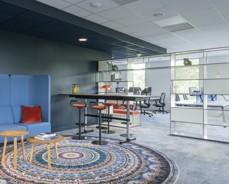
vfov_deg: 56.7
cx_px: 116
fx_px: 169
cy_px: 86
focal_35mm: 25
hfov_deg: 68.1
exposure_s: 1/1.67
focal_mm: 20
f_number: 11
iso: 100
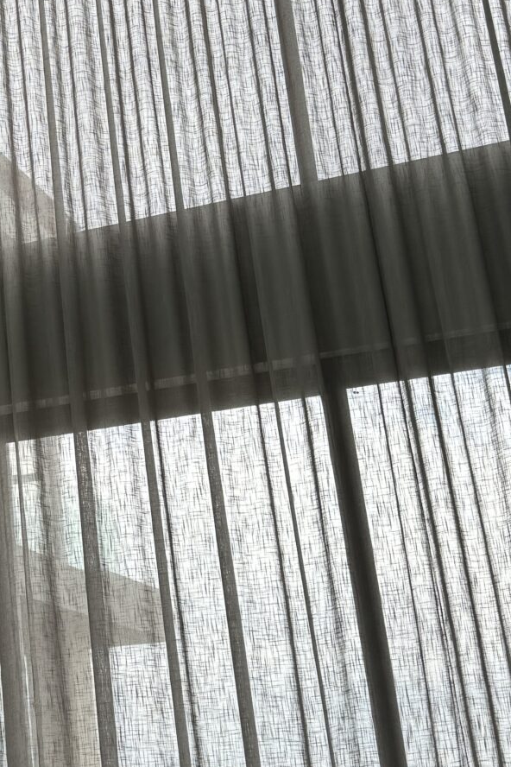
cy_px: 239
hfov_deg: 18.0
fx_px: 1533
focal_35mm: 72
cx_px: -97
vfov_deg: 27.9
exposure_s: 1/664
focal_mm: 6.86
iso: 80
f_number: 1.78
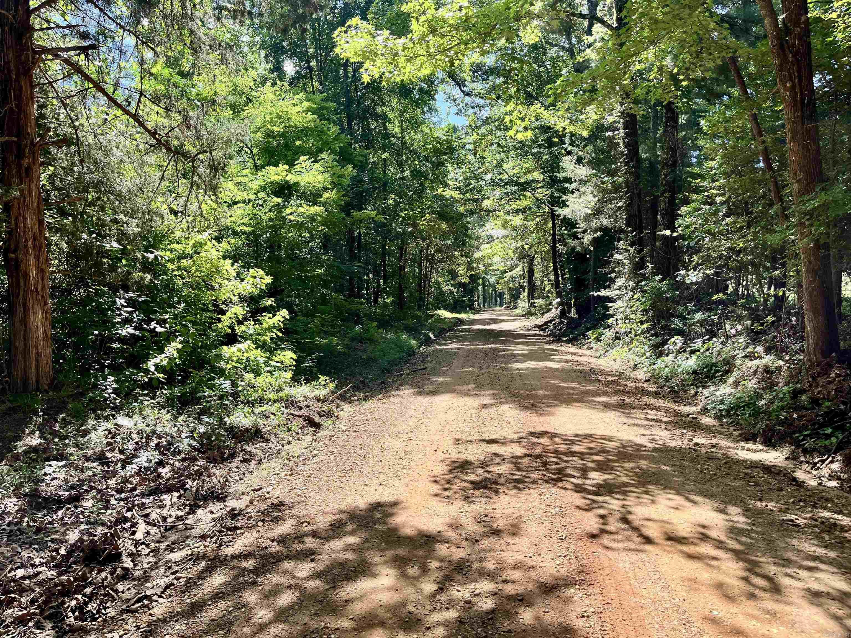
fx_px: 639
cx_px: 426
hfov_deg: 67.3
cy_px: 319
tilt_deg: +0.1
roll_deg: +2.5
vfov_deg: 53.1
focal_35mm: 26
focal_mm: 5.1
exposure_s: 1/840
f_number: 1.6
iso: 50
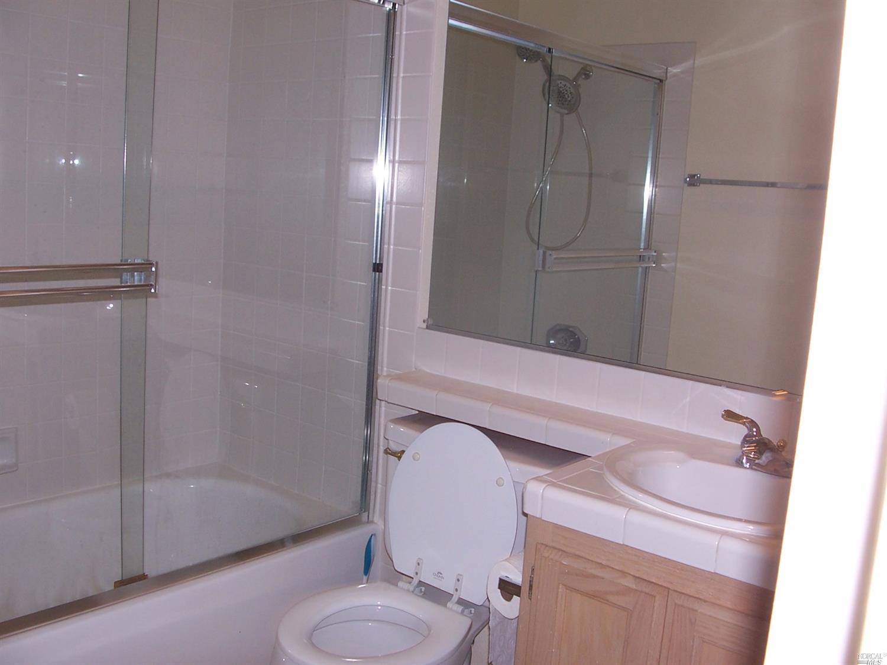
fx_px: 897
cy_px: 332
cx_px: 444
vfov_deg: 40.7
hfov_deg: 52.6
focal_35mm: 35
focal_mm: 6
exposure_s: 1/60
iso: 80
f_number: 2.8
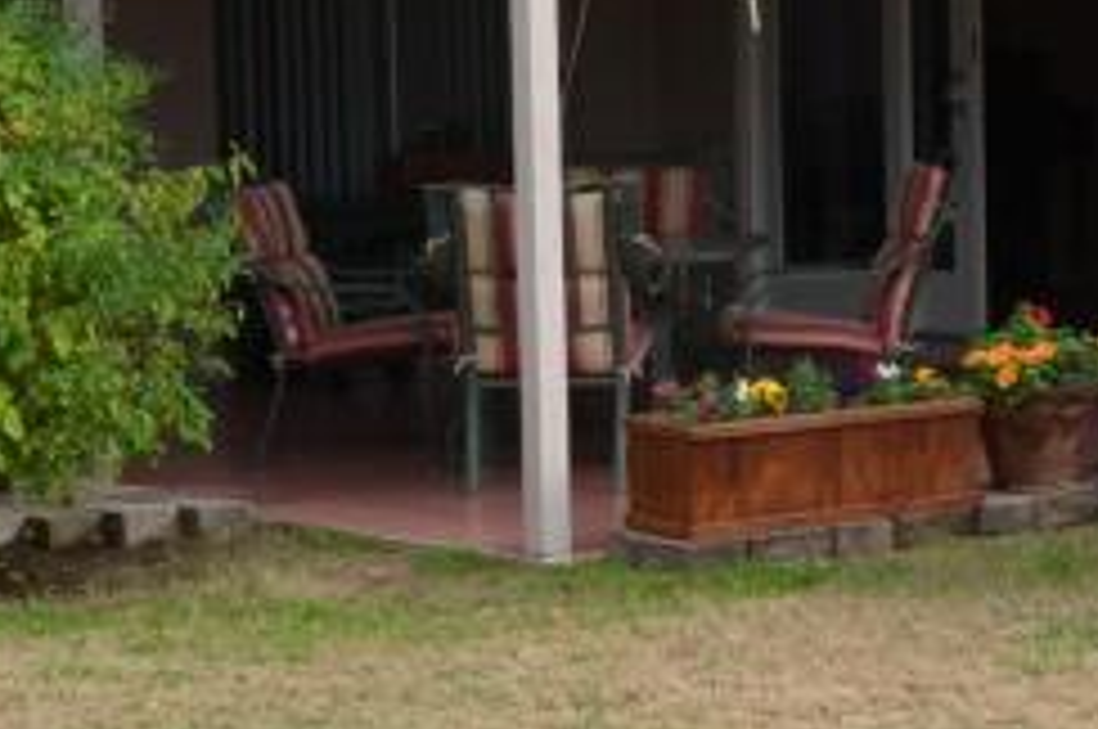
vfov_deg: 10.7
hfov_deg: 16.0
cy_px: 310
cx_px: 641
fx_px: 3899
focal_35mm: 128
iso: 180
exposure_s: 1/250
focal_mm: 18
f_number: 8
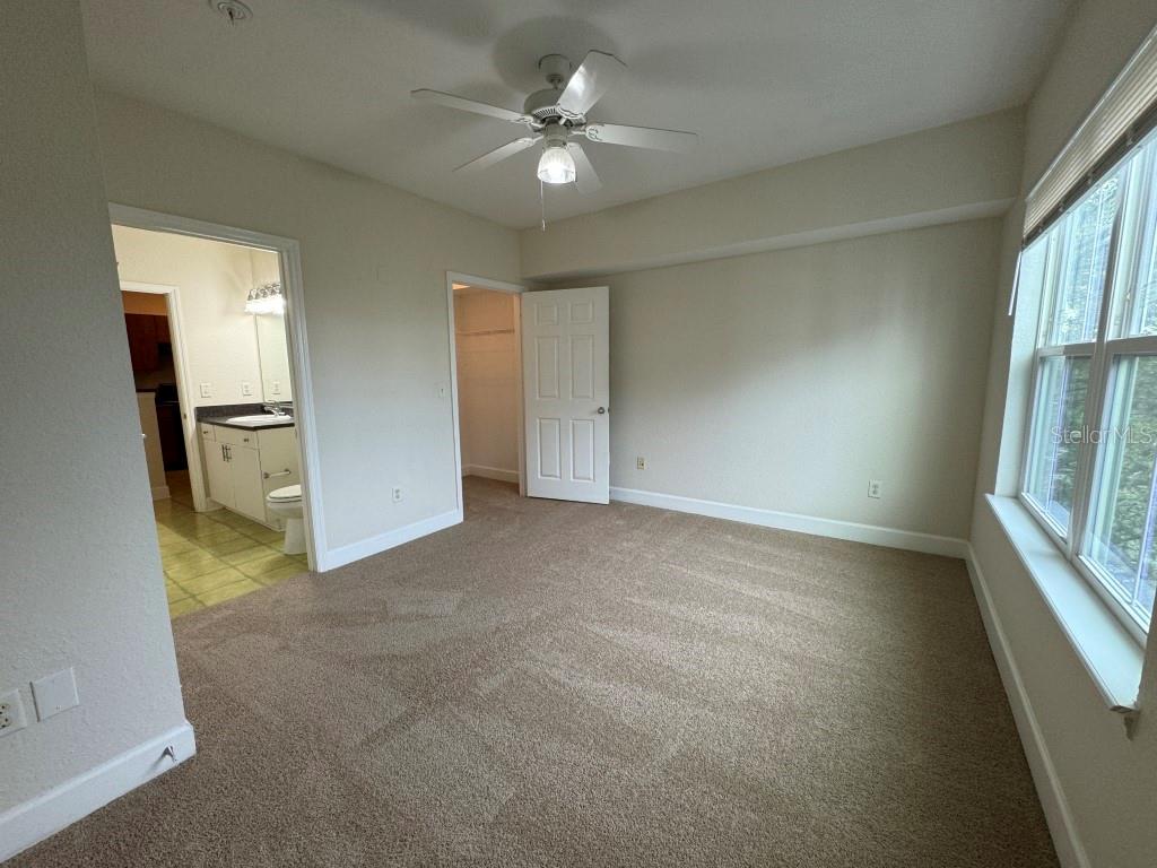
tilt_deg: -8.4
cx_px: 578
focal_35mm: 14
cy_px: 434
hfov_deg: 102.1
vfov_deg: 85.7
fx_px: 468
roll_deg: +0.8
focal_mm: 2.22
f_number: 2.2
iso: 125
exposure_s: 1/120
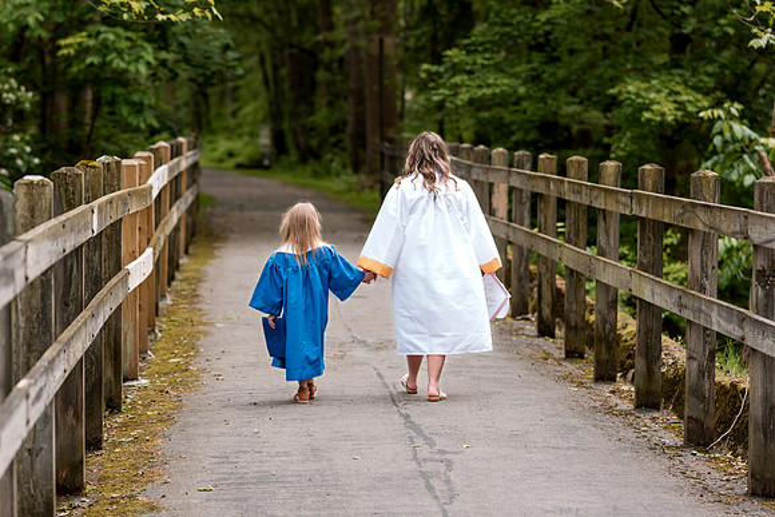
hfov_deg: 15.7
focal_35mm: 131
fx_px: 2812
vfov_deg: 10.5
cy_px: 294
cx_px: 308
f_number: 2.2
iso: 50
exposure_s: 1/250
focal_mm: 85
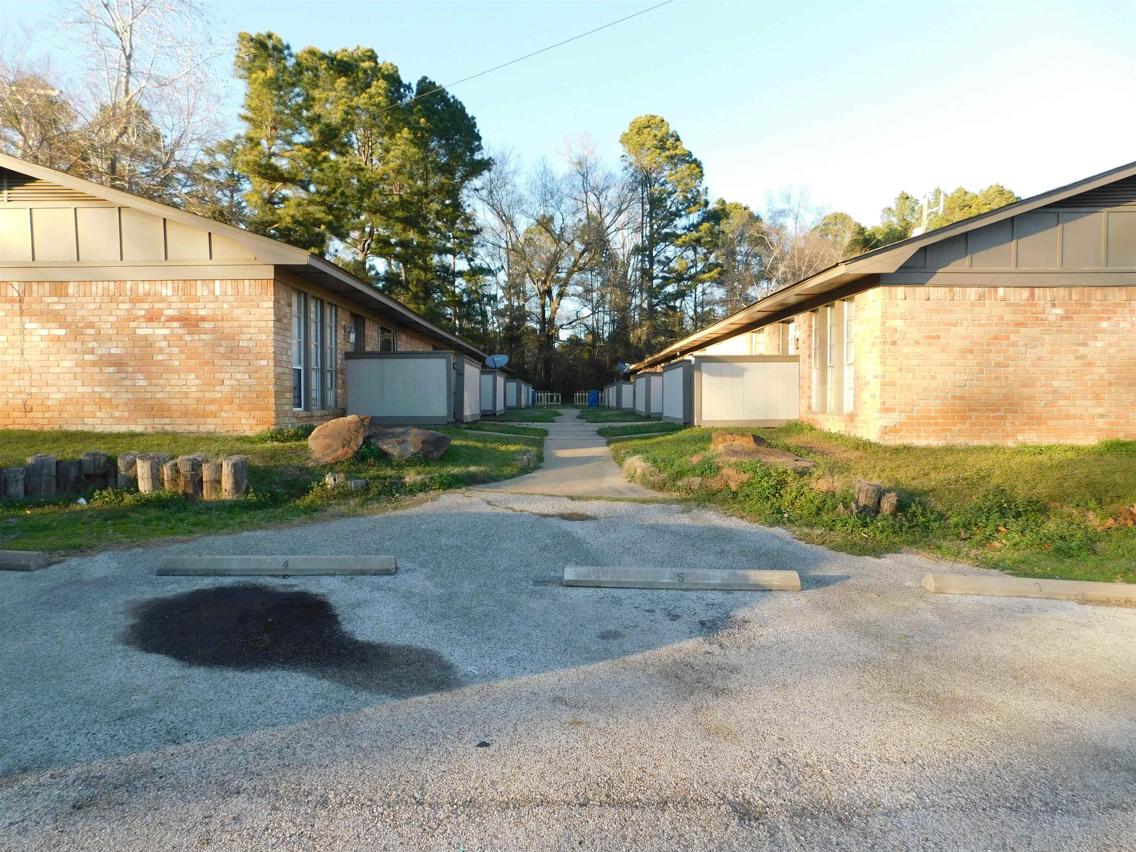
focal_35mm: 23
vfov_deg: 58.9
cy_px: 426
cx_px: 568
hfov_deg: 73.9
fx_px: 755
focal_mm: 4
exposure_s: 1/250
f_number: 3
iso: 125
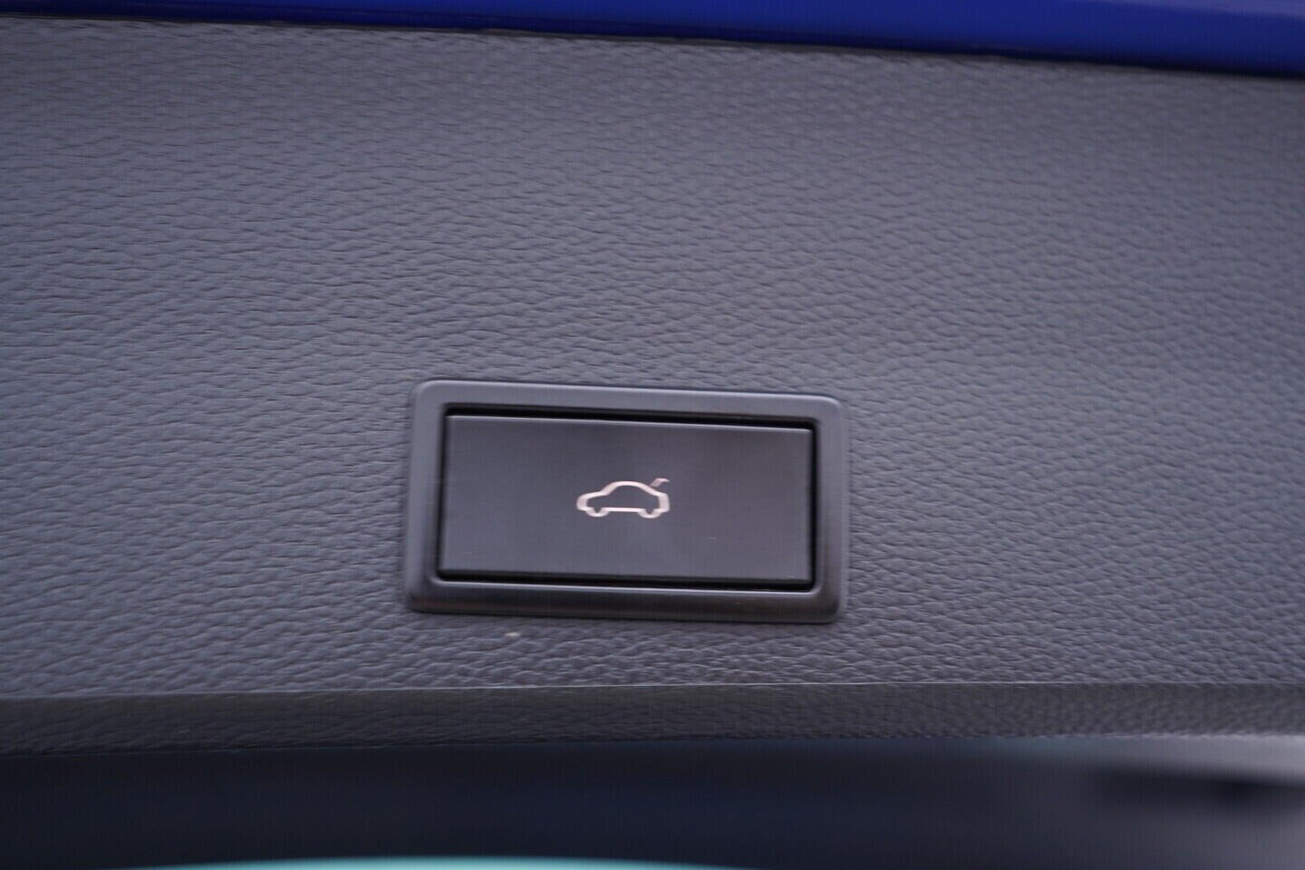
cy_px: 435
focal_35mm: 36
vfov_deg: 36.9
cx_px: 652
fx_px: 1305
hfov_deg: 53.1
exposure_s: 1/40
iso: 200
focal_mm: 24
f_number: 2.8
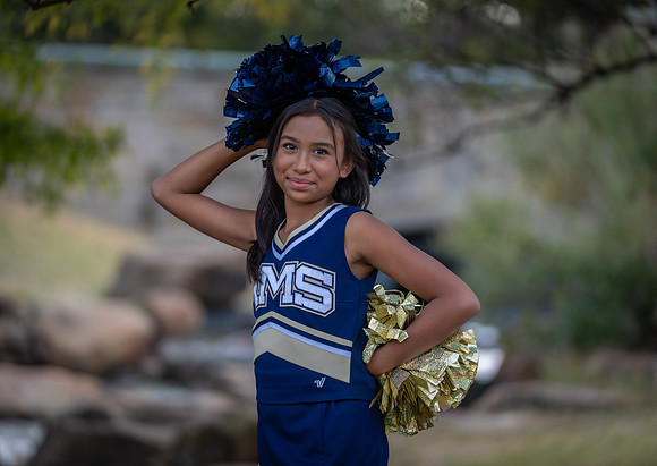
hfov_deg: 12.5
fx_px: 2992
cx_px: 308
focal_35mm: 161
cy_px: 230
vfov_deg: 8.9
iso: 160
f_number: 2.8
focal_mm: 148
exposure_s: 1/320
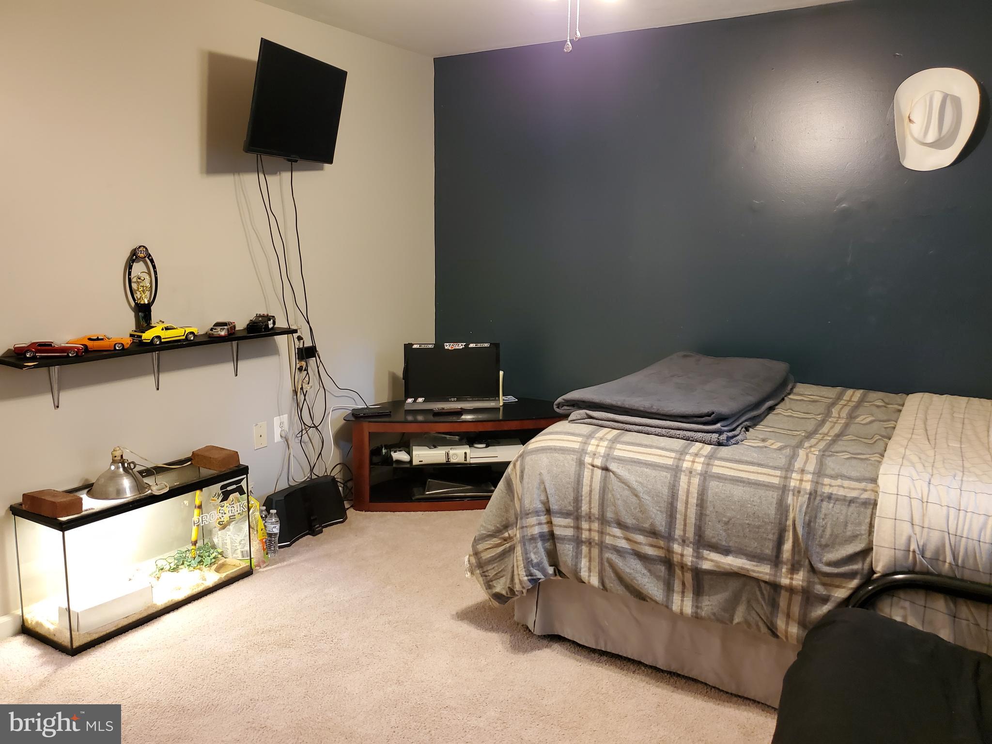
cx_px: 496
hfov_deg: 67.3
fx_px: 745
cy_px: 372
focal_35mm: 26
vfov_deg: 53.1
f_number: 1.5
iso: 320
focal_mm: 4.3
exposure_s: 1/40
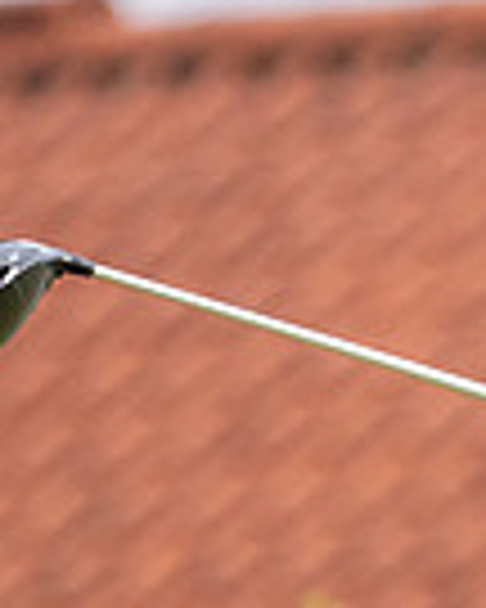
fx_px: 32561
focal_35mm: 1811
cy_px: 721
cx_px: 1166
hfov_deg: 0.9
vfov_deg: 1.1
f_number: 5
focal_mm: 300
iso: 640
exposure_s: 1/3200
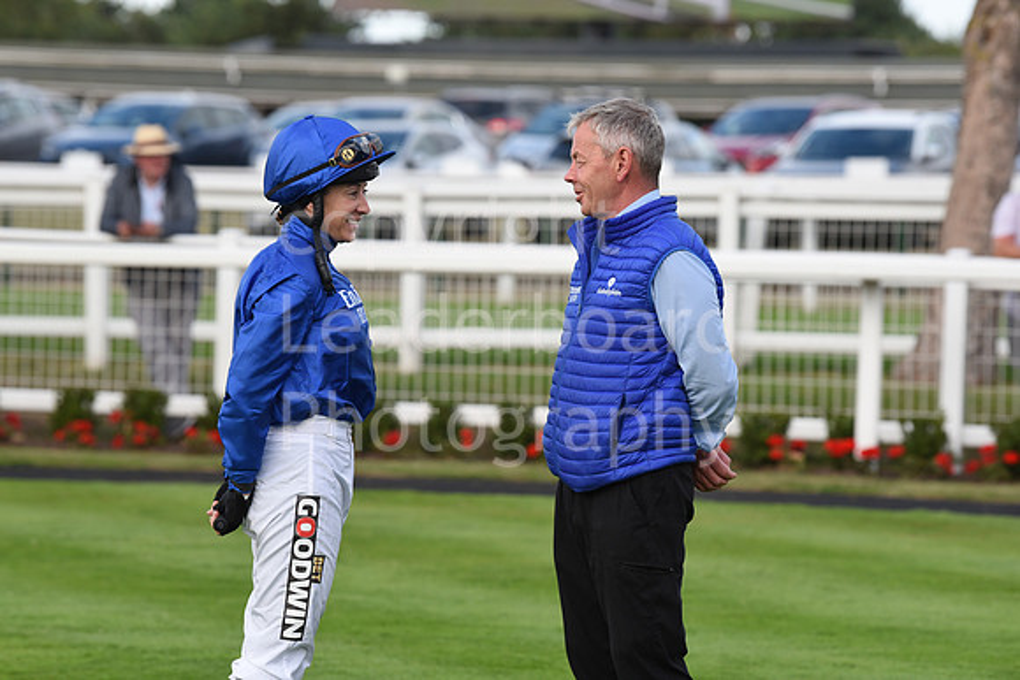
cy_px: 340
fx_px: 5668
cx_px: 510
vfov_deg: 6.9
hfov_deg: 10.3
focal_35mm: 200
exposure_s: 1/1000
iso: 800
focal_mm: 200
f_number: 5.6
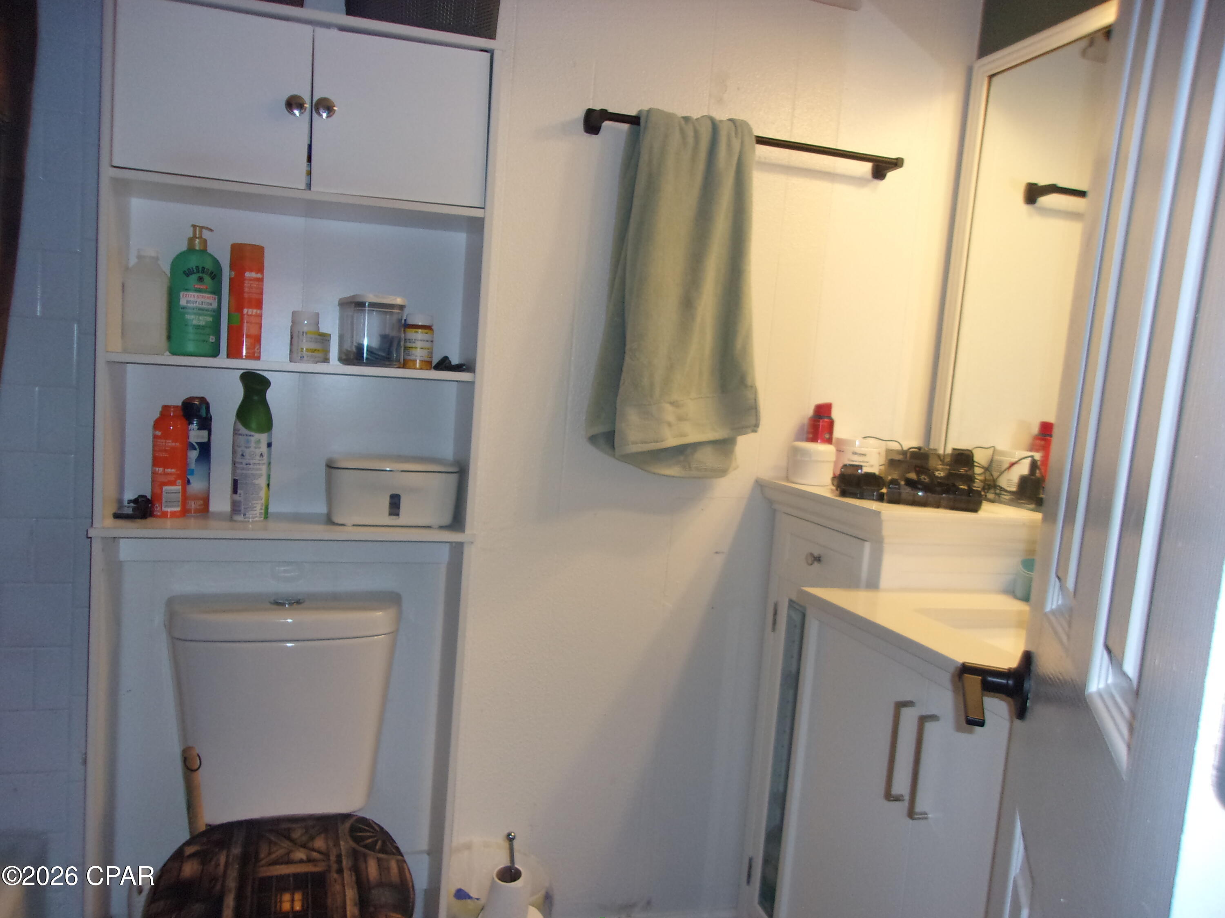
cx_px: 612
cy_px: 459
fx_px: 955
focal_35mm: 27
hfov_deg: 65.3
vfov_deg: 51.4
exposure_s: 1/34
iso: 200
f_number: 3
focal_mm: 4.9
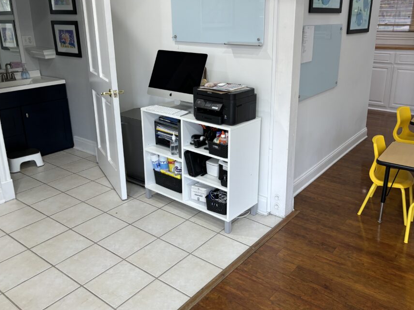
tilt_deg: -16.2
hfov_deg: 58.3
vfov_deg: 45.3
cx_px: 225
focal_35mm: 31
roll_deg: +1.1
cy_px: 133
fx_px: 371
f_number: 1.6
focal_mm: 5.96
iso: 160
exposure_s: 1/60
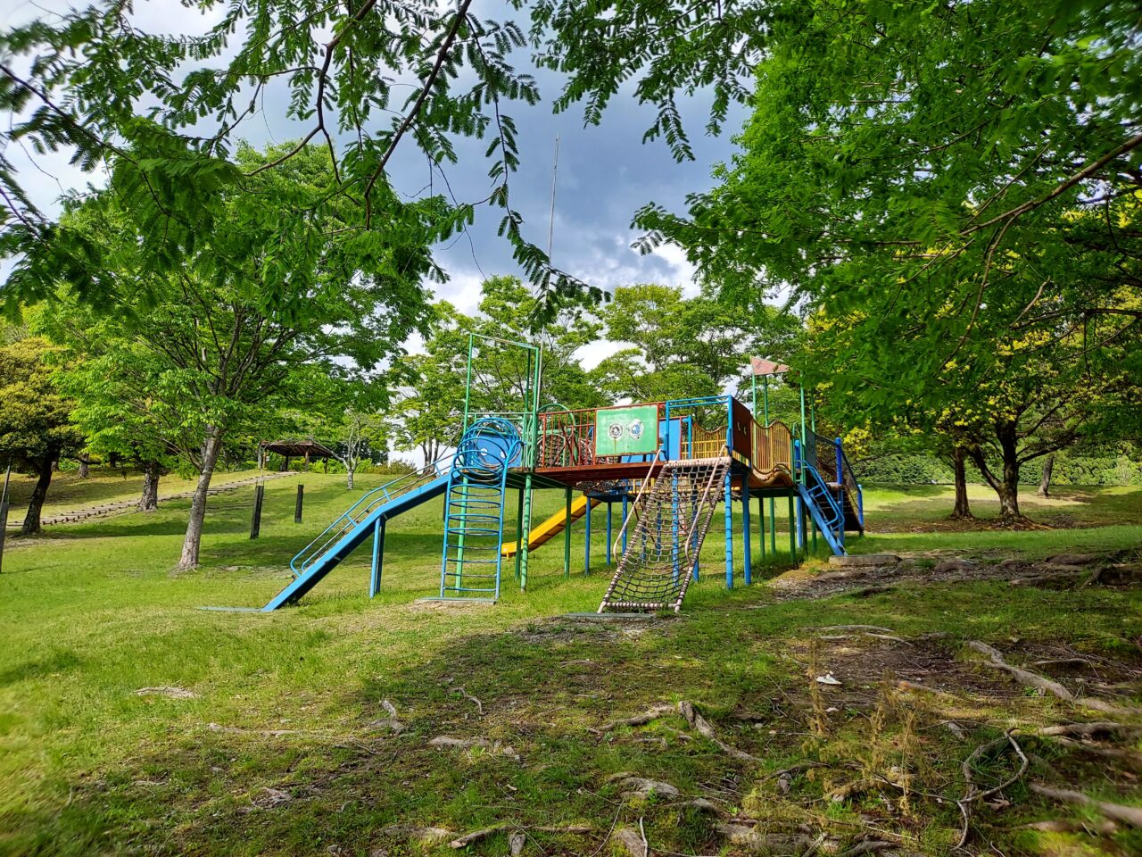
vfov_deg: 54.9
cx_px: 571
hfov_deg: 69.4
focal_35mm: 25
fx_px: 825
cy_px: 428
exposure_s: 1/759
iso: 50
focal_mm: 4.6
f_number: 2
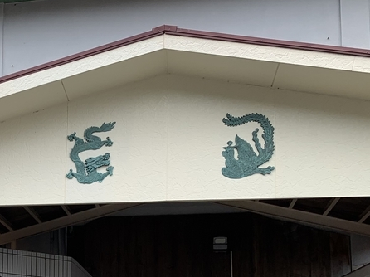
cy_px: 273
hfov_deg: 25.5
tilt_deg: +8.3
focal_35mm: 70
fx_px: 748
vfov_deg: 20.4
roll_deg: -1.8
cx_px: -49
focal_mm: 4.25
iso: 25
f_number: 1.8
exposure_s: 1/842
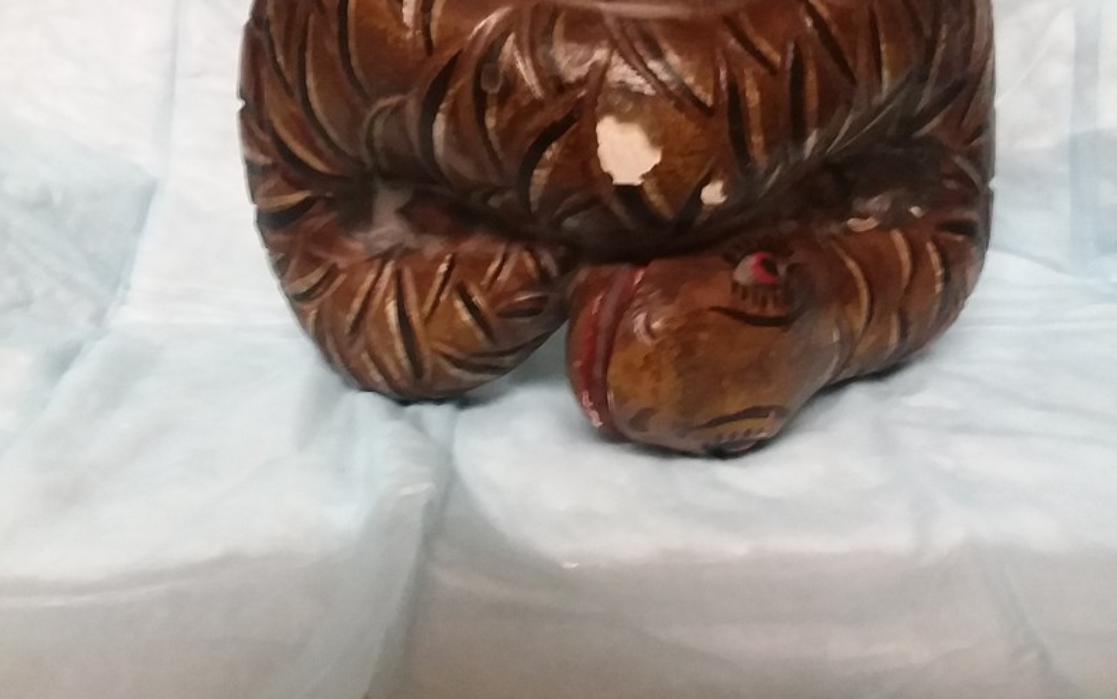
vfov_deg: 40.6
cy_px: 311
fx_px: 944
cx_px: 555
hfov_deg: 61.2
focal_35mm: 31
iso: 320
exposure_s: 1/17
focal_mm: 2.47
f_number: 1.9
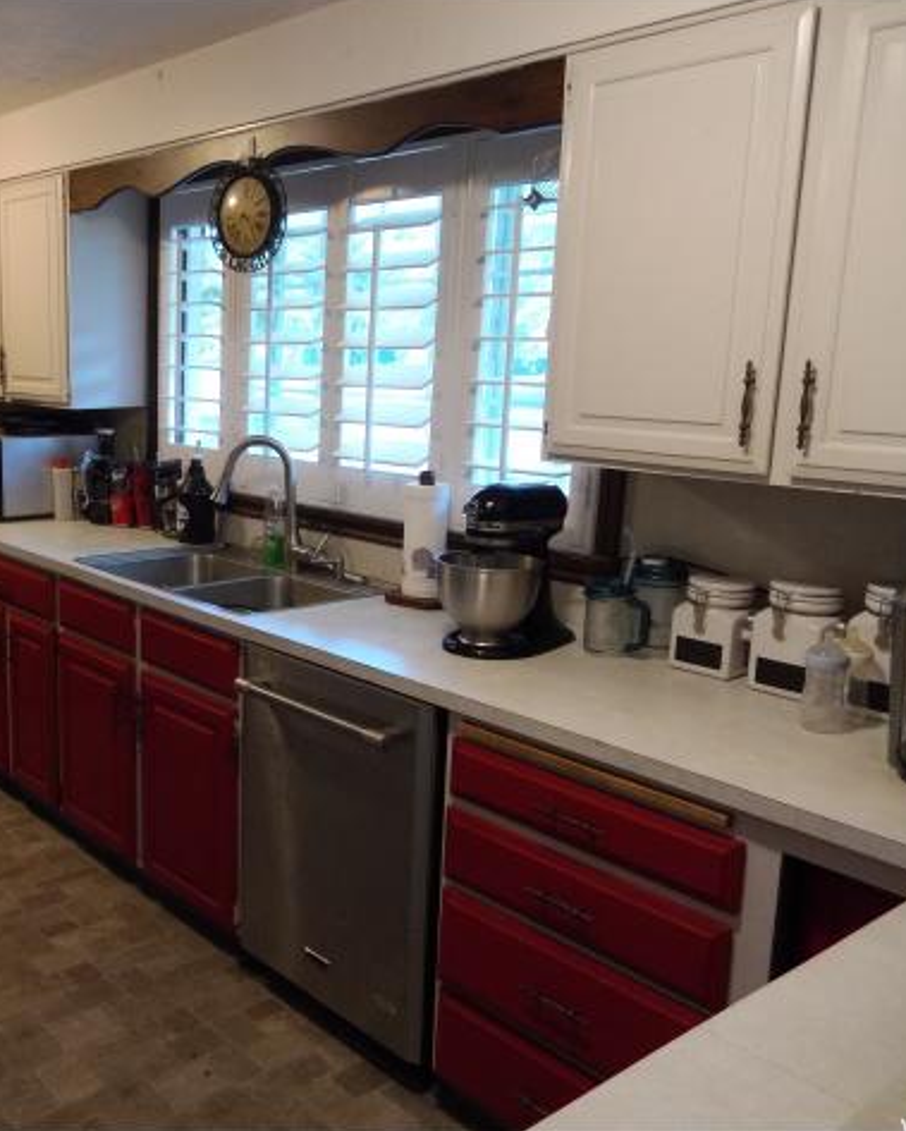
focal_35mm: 33
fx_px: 1105
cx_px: 213
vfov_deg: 54.2
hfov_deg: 43.0
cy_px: 562
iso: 360
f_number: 3.5
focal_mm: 4.5
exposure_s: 1/30
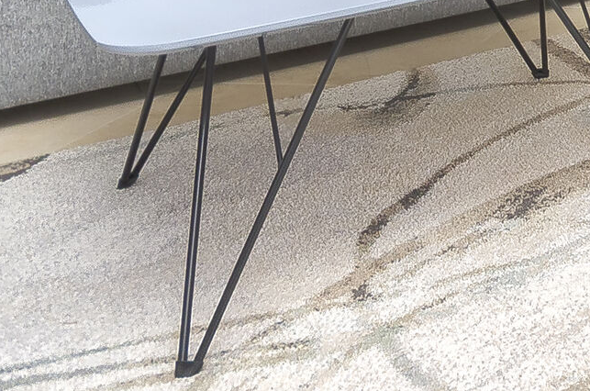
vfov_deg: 15.5
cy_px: -320
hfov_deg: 21.4
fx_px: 1228
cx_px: 952
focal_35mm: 75
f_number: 7.1
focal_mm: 11.5
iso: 200
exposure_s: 1/200
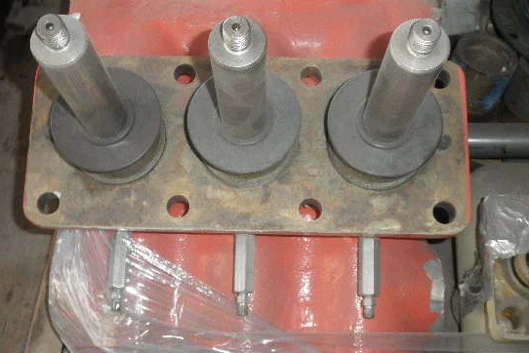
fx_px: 794
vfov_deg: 25.1
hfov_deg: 36.8
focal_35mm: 54
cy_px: 174
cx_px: 223
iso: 200
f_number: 3.4
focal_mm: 7.9
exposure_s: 1/80
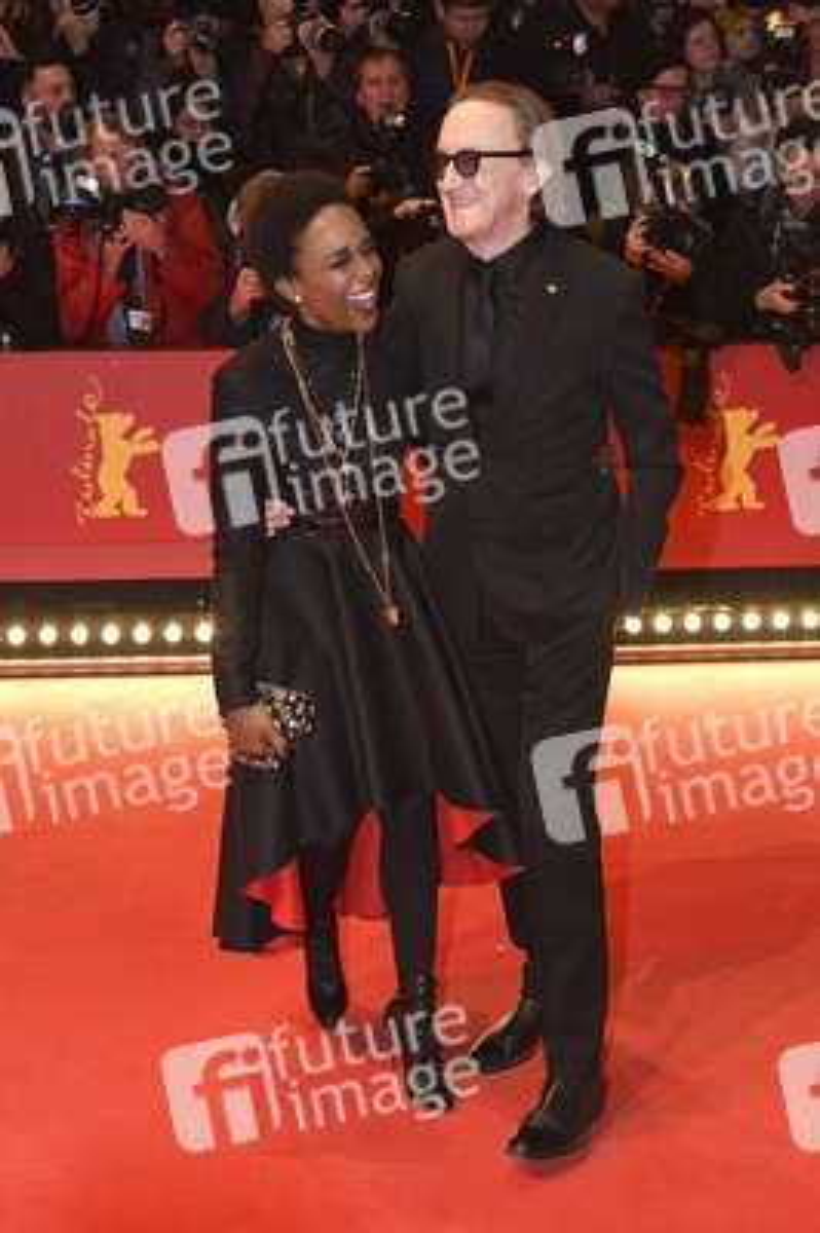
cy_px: 616
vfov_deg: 41.1
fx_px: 1643
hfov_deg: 28.0
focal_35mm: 48
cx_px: 410
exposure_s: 1/320
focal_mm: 48
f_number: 5
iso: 1250
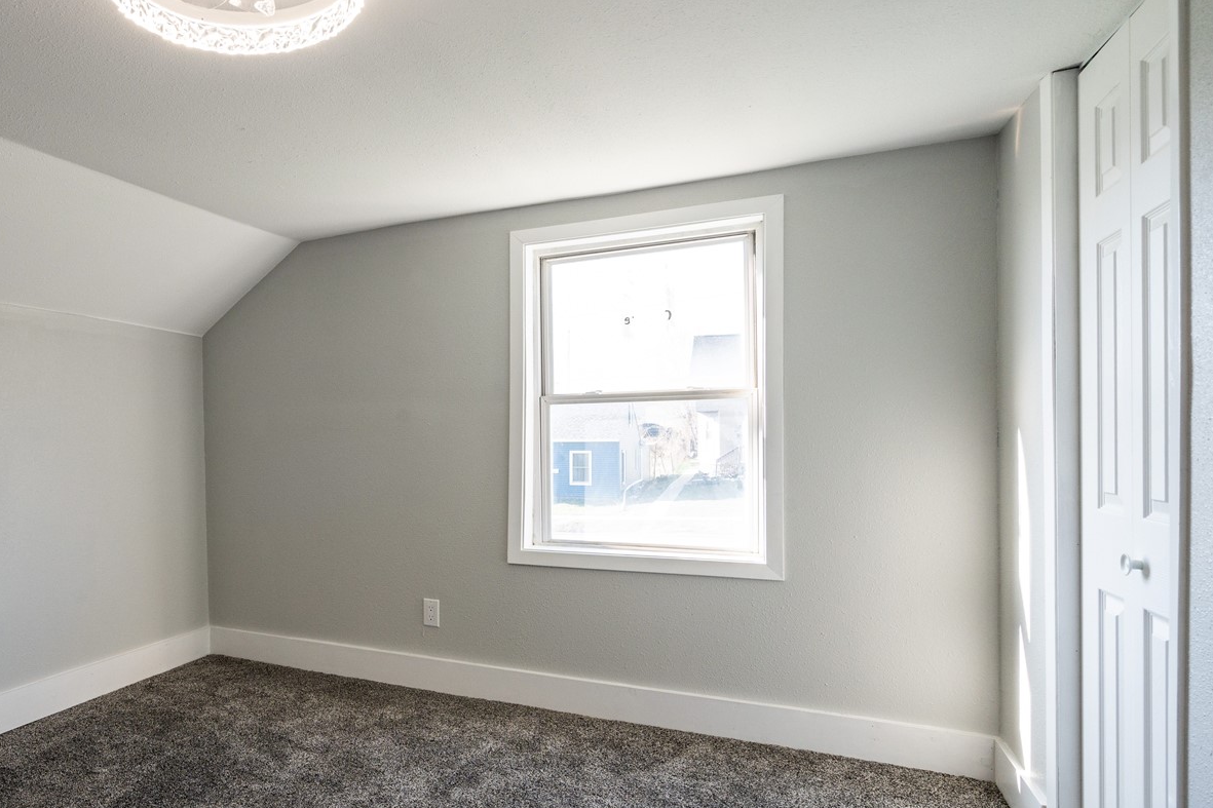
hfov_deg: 72.6
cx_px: 357
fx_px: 775
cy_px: 447
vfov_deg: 55.0
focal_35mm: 23
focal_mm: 16
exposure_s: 1/60
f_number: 10
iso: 640
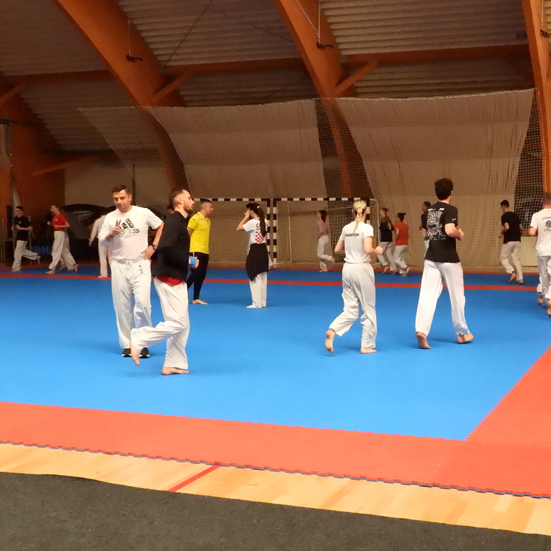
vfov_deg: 34.7
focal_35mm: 49
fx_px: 882
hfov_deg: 34.4
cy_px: 278
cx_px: 361
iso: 3200
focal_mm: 7.4
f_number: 3.2
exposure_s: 1/1000
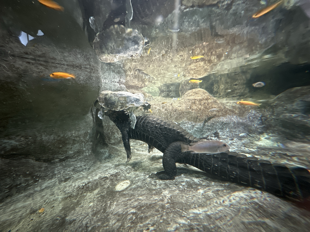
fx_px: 125
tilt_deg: -6.1
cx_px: 155
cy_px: 116
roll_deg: +1.7
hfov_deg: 102.1
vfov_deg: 85.7
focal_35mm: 14
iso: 800
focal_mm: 2.22
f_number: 2.2
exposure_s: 1/34
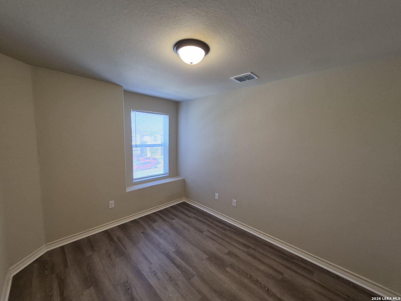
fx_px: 151
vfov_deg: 89.9
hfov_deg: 106.2
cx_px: 200
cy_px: 150
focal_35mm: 13
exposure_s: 1/60
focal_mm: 1.74
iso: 160
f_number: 2.2
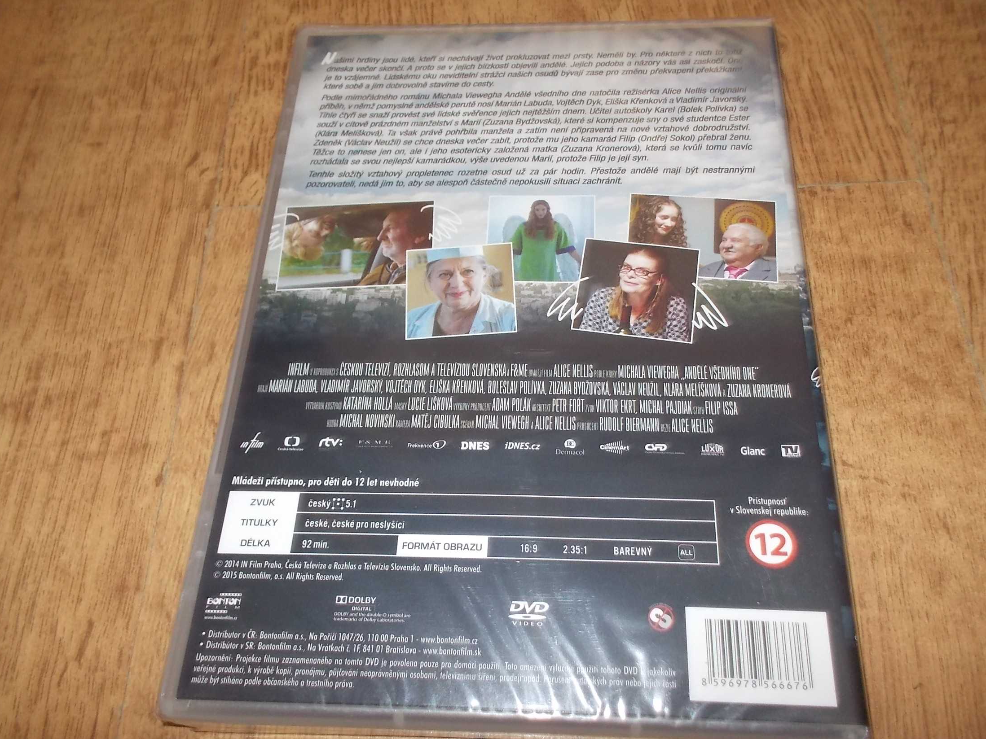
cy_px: 379
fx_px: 855
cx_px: 505
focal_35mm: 30
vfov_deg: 46.8
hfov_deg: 60.0
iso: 200
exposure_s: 1/30
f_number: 3.3
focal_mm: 4.1
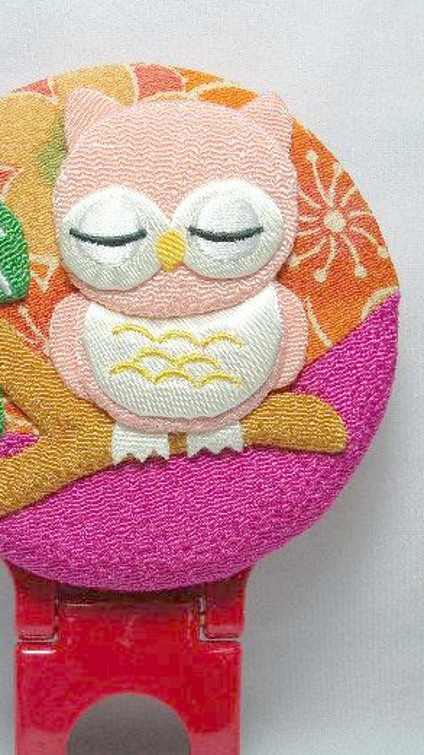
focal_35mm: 65
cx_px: 139
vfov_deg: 32.3
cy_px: 427
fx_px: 1299
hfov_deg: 18.5
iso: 50
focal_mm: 8
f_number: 3.2
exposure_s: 1/49.1
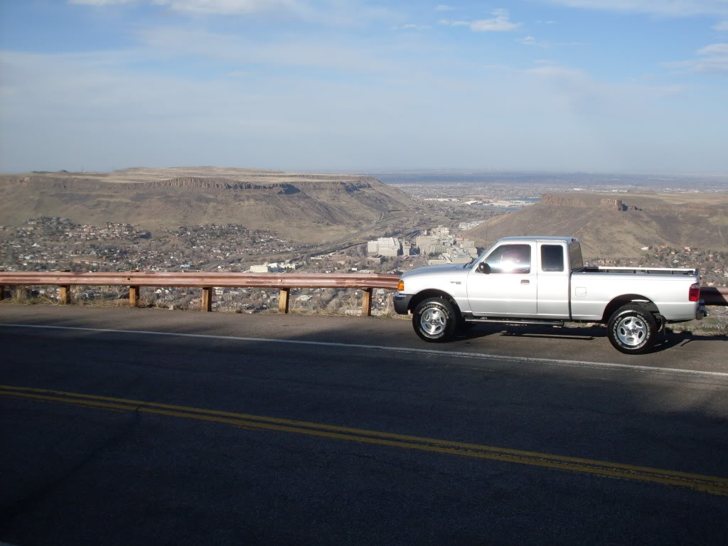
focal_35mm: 38
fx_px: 799
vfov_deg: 37.7
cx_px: 364
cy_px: 273
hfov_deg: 49.0
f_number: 8.4
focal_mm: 6.3
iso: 80
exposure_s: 1/250
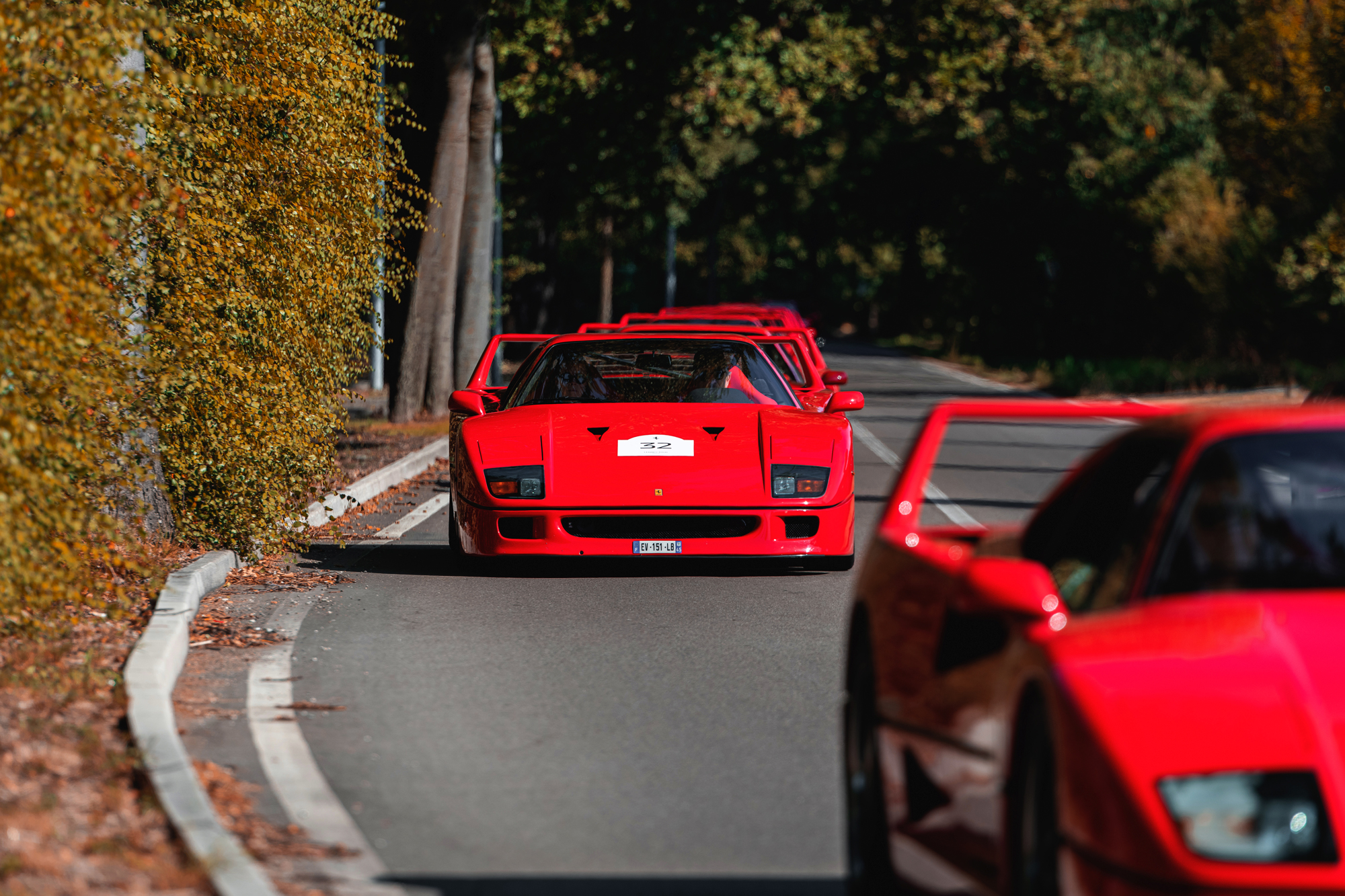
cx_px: 672
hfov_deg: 10.3
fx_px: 7471
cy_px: 448
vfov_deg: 6.9
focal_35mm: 200
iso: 100
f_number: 3.5
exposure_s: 1/1000
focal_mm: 200
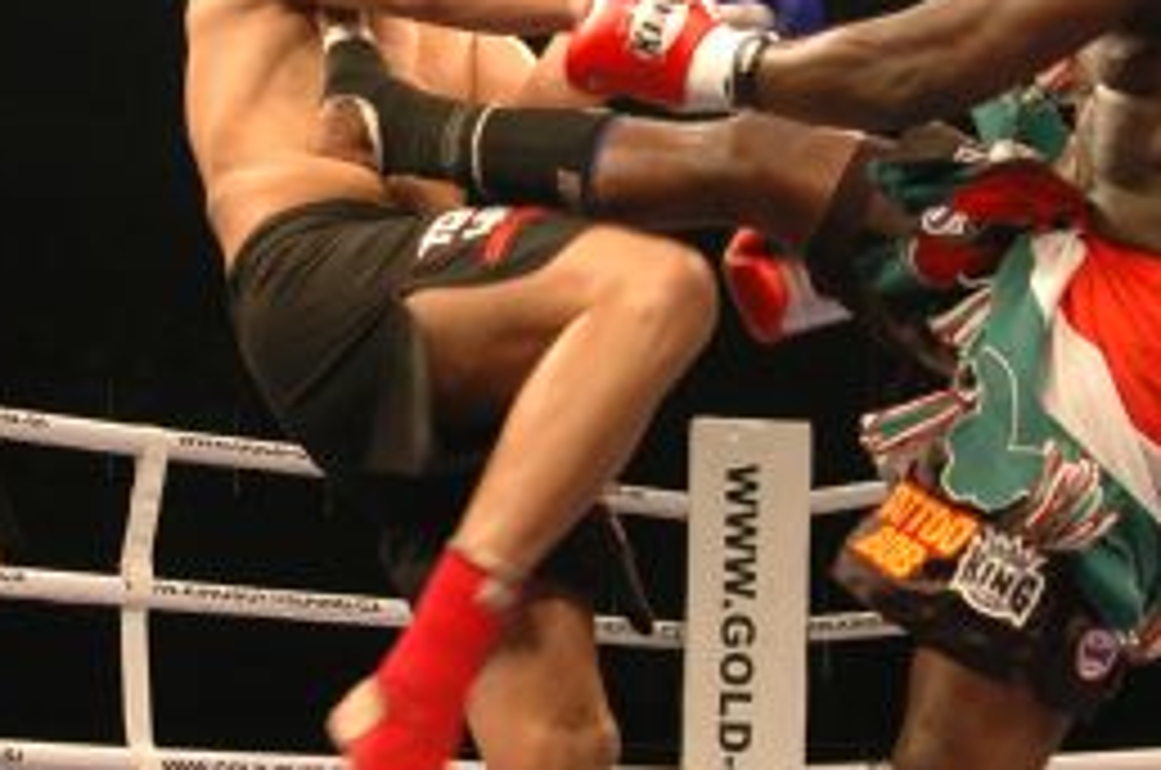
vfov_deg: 13.2
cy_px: 387
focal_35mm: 103
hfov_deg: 19.7
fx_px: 3316
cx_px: 288
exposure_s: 1/400
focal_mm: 28
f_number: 2.8
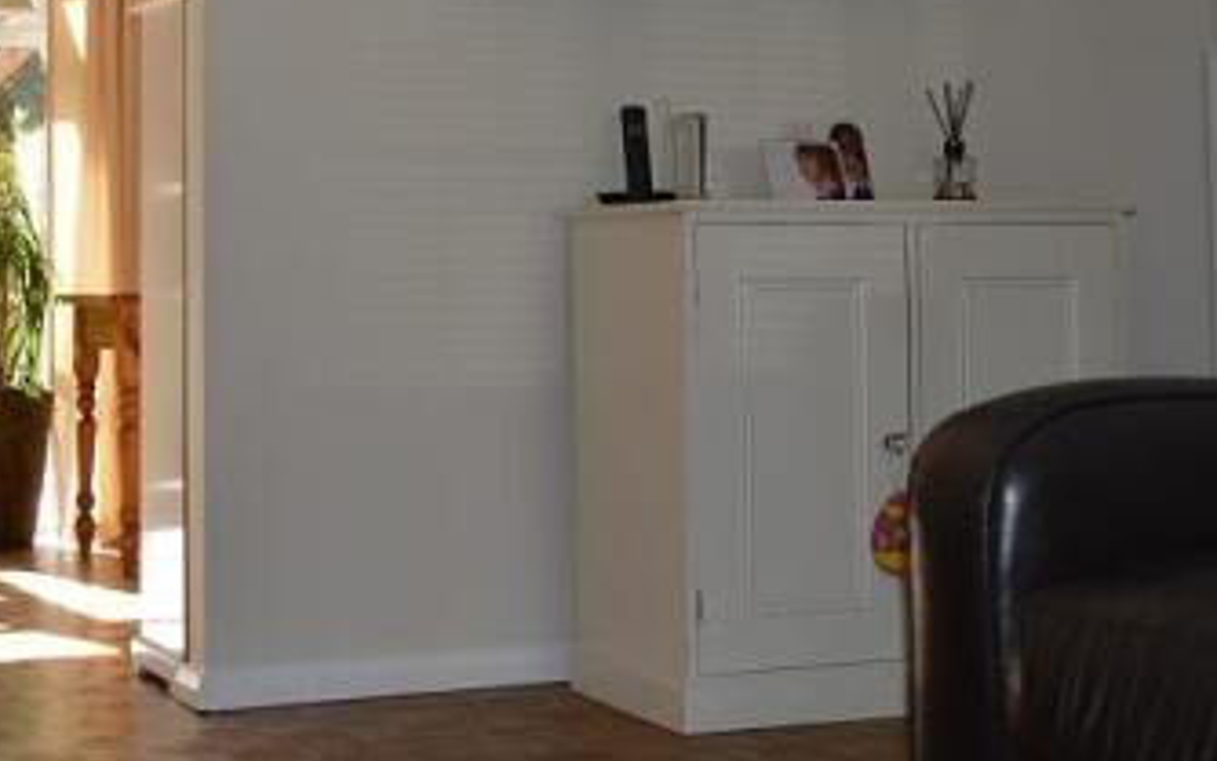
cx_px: 496
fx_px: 2389
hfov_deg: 28.5
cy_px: 73
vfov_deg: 17.8
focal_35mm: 72
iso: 125
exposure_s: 1/125
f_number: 4
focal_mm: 24
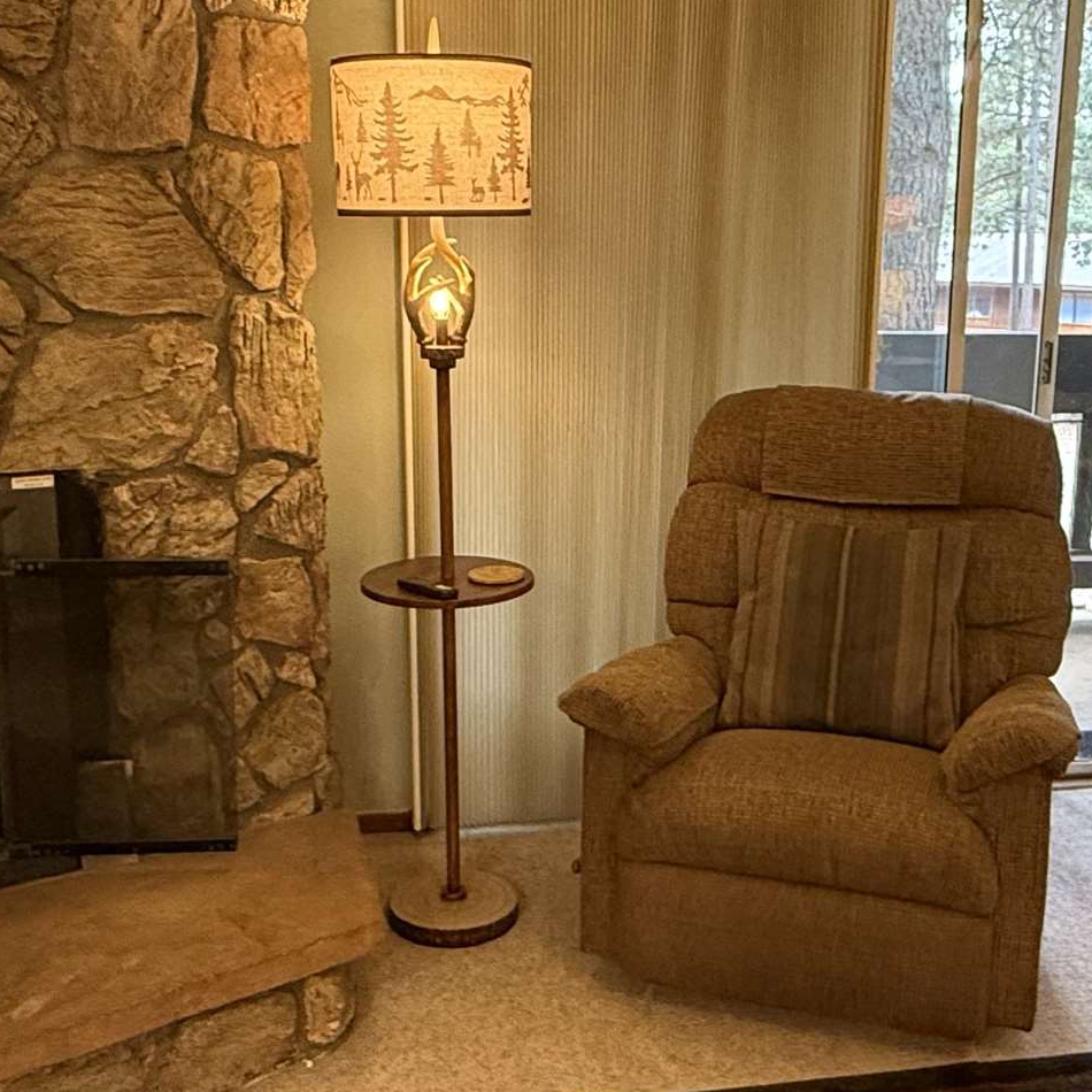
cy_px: 531
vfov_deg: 41.9
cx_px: 613
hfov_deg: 41.8
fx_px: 1428
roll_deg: -0.4
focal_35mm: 40
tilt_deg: -11.5
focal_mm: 2.22
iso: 400
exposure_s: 1/60
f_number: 2.2
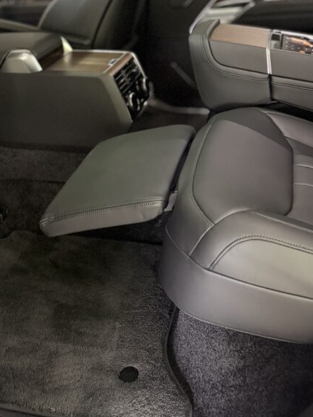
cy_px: 68
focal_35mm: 43
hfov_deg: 33.6
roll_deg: +1.7
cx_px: 167
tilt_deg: -17.9
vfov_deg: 41.4
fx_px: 518
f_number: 1.78
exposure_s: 1/24
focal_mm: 6.76
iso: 1600
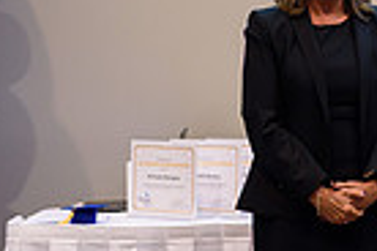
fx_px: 3079
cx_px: 710
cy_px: 40
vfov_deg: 4.7
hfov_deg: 6.8
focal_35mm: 294
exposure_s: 1/160
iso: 1000
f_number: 2.8
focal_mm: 70
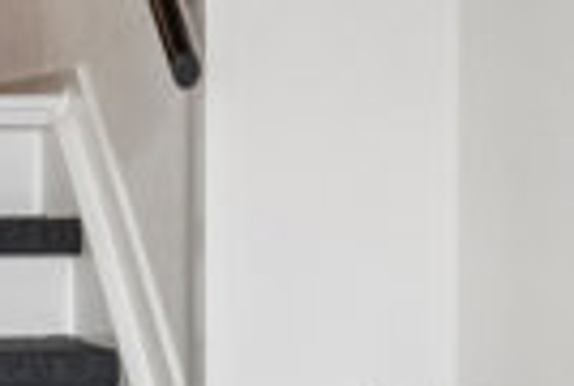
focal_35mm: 125
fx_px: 1997
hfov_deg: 14.4
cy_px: 182
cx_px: -467
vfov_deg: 11.0
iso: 200
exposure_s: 1.3
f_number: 10
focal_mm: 14
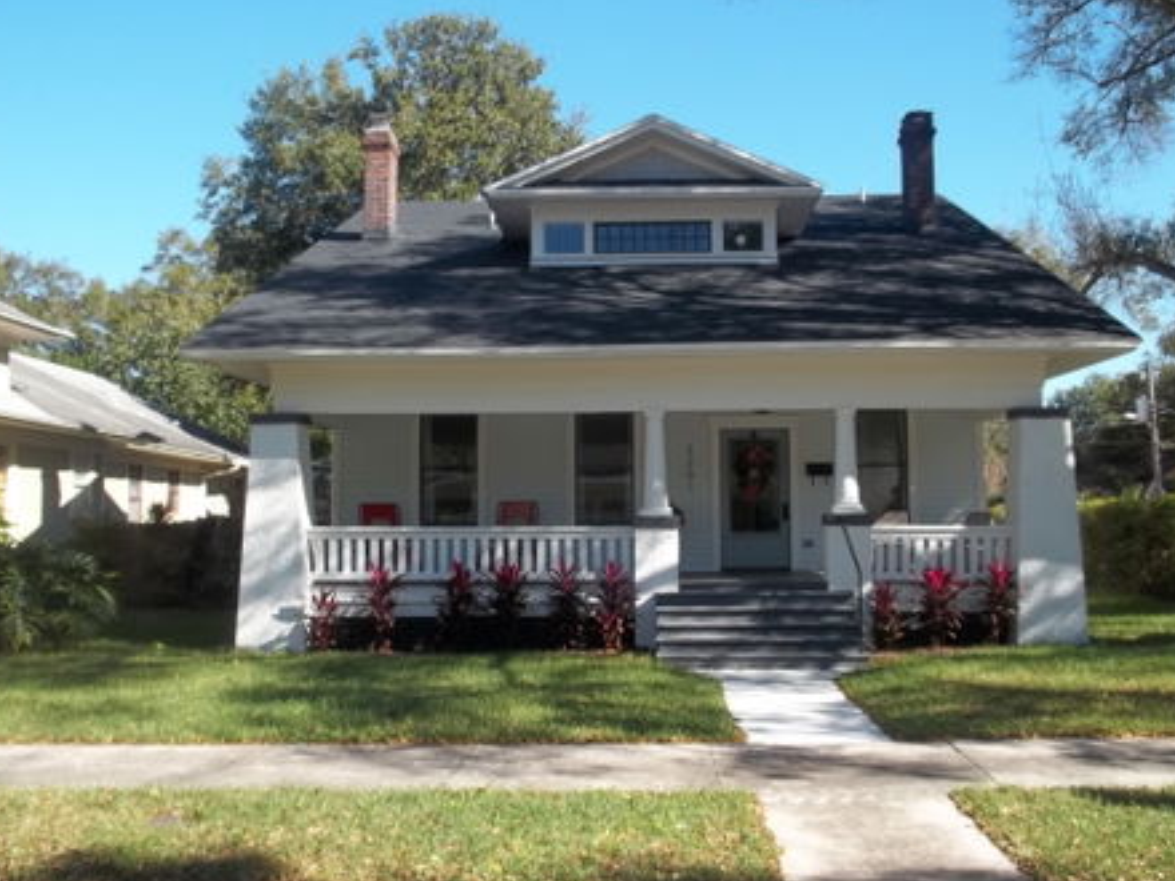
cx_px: 606
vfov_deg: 39.6
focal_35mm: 36
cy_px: 411
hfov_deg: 51.3
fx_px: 1222
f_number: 3.3
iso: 64
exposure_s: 1/400
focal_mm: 5.9
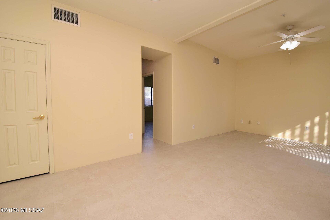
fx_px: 137
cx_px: 165
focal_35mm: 15
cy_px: 110
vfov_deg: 77.3
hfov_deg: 100.4
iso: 400
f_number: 9
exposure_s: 1/125
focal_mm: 10
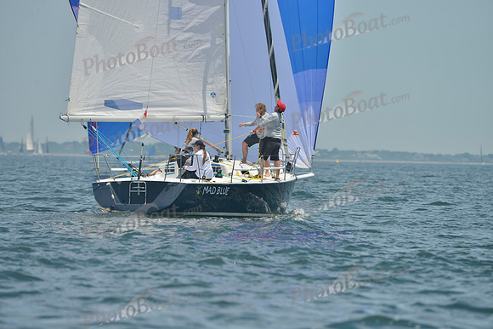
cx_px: 246
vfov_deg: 3.6
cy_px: 164
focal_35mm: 380
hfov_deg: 5.4
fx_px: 5205
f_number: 8
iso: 200
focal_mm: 380
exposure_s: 1/1000
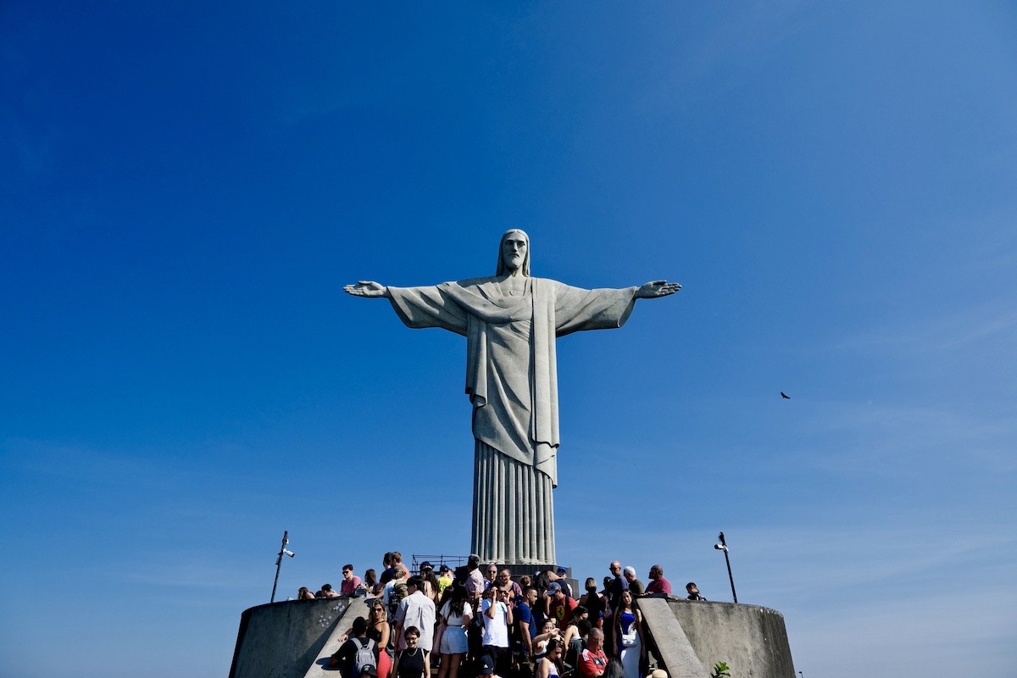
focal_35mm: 23
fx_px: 650
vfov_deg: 55.1
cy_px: 339
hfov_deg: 76.1
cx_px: 508
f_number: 5.6
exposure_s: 1/850
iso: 160
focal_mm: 15
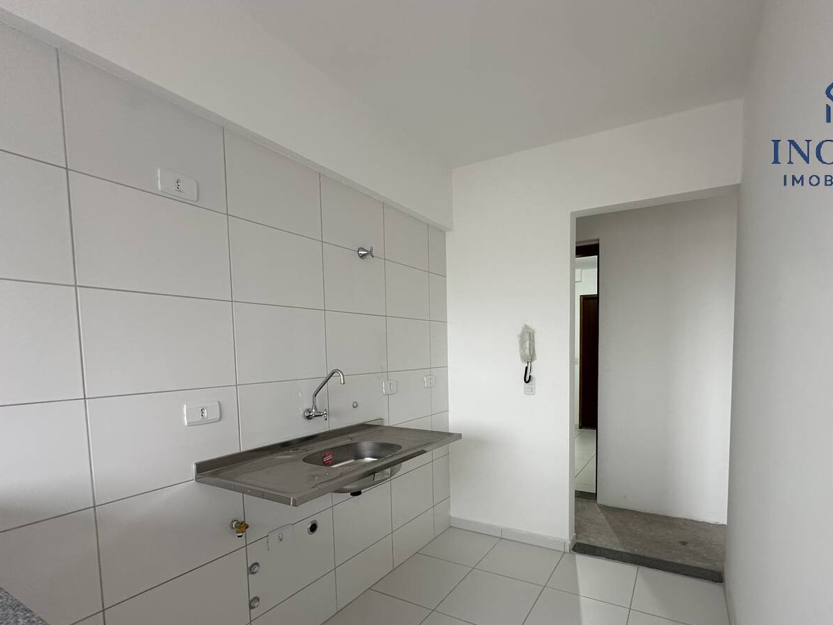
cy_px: 378
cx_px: 475
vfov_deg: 73.8
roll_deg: +1.1
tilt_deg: -5.4
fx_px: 409
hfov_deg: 90.5
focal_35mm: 17
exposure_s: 1/120
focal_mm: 2.22
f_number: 2.2
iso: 200
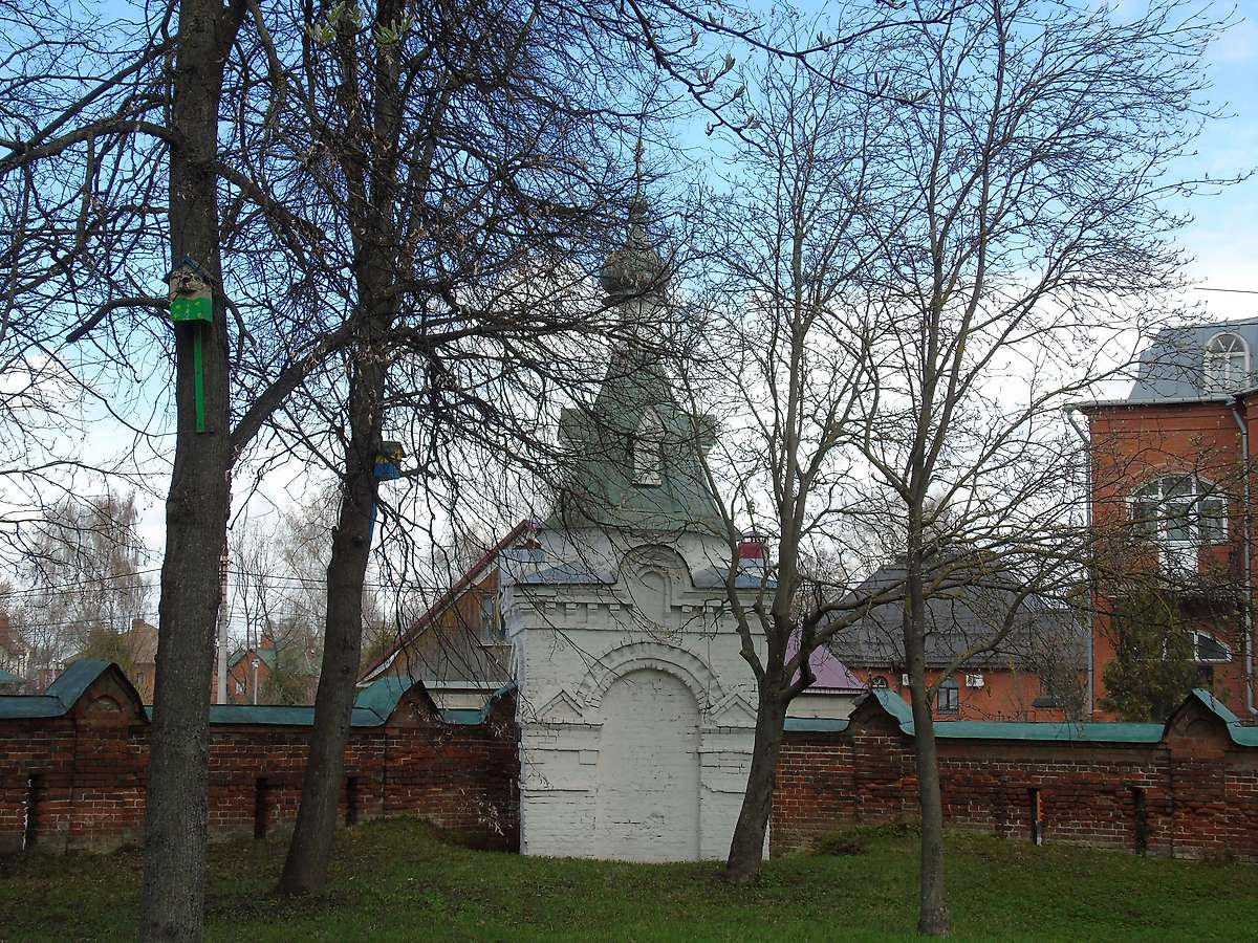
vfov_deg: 27.0
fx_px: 1962
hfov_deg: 35.5
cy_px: 472
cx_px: 629
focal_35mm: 54
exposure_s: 1/320
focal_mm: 9.6
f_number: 4.3
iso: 80
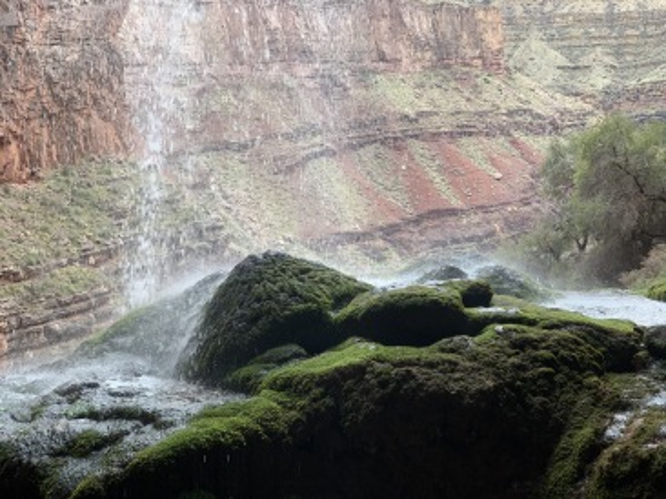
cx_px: 333
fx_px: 1000
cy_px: 250
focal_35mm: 52
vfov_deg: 28.0
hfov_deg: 36.8
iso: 20
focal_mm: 6
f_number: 2.4
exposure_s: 1/122
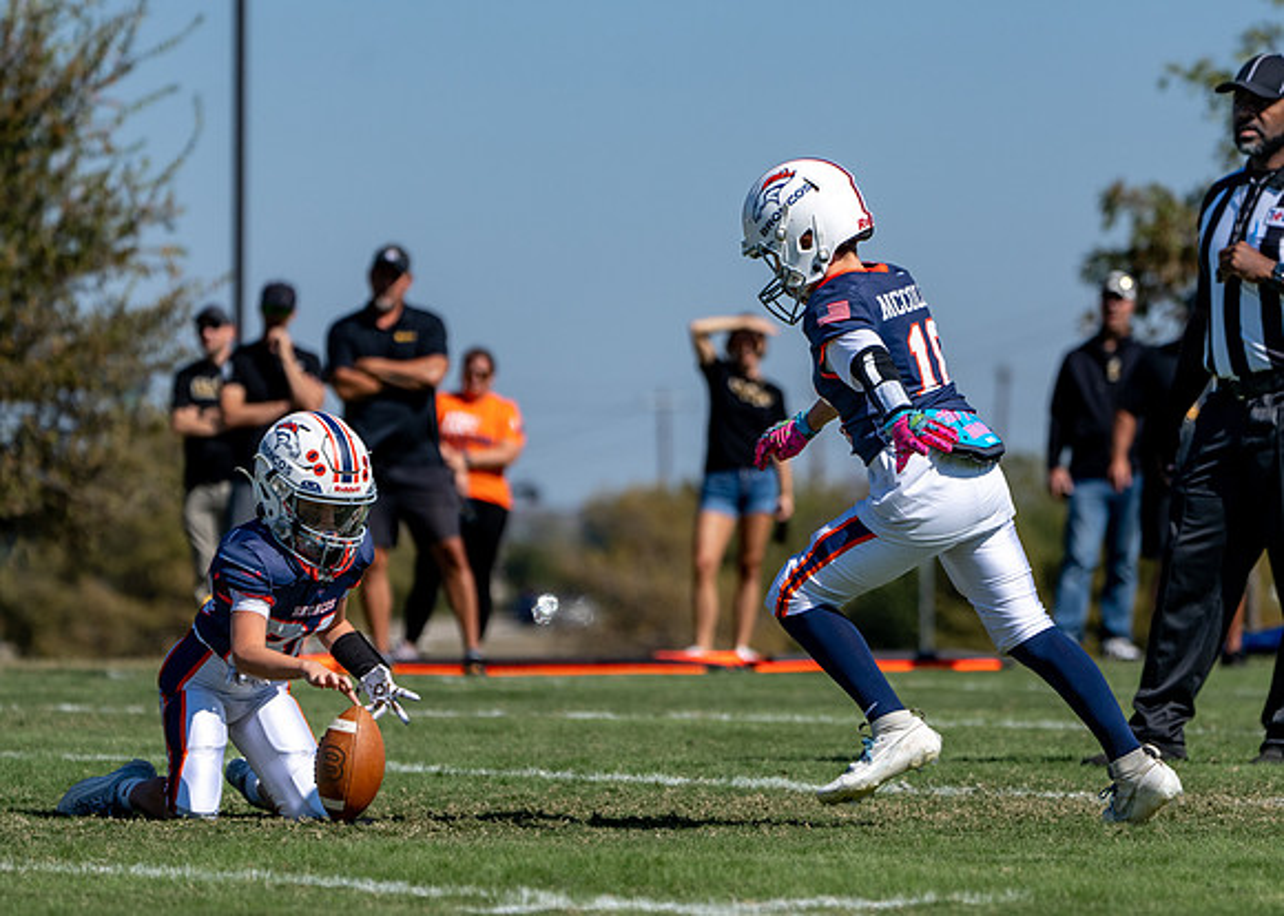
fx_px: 12539
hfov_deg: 5.9
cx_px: 767
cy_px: 573
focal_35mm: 344
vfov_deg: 4.2
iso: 250
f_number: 5.6
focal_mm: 253
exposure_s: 1/2500
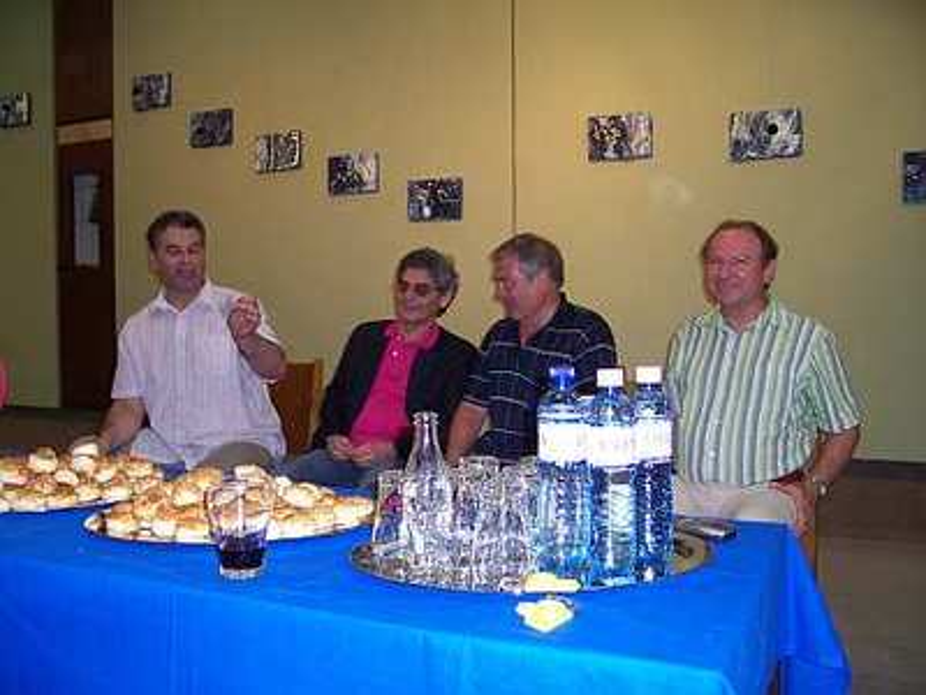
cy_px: 348
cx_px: 463
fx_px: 910
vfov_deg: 41.8
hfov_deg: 54.0
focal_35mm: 34
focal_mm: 5.6
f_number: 2.7
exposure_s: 1/60
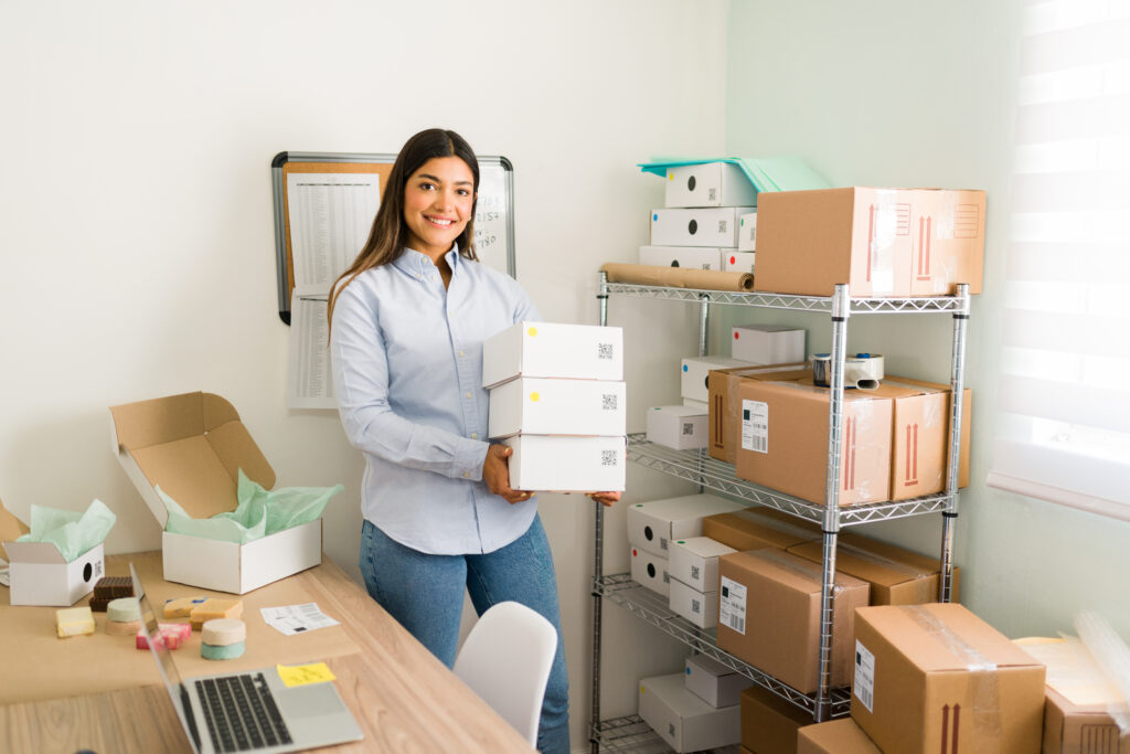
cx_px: 565
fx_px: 1099
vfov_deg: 37.9
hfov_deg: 54.4
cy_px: 377
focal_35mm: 35
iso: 400
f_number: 1.8
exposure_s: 1/160
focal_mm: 35
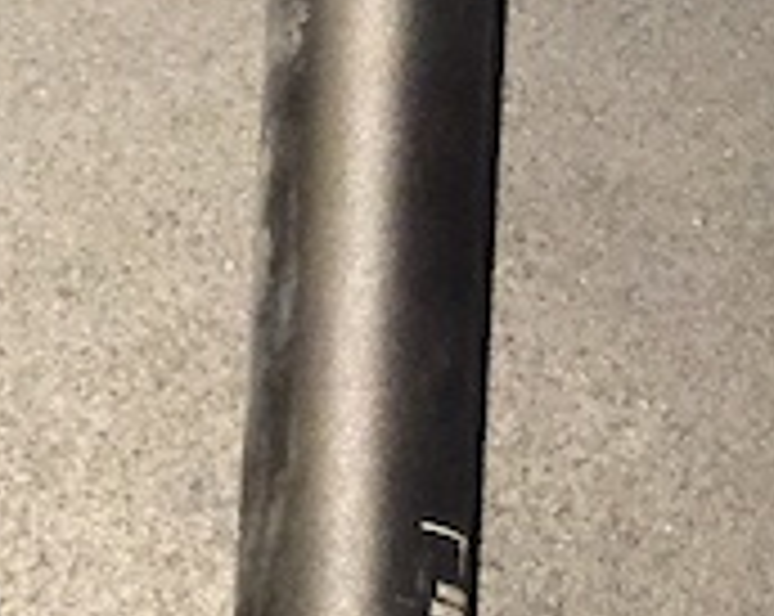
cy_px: 733
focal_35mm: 132
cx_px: 54
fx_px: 3019
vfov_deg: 11.4
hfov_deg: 14.4
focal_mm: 4.15
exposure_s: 1/15
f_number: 2.2
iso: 400
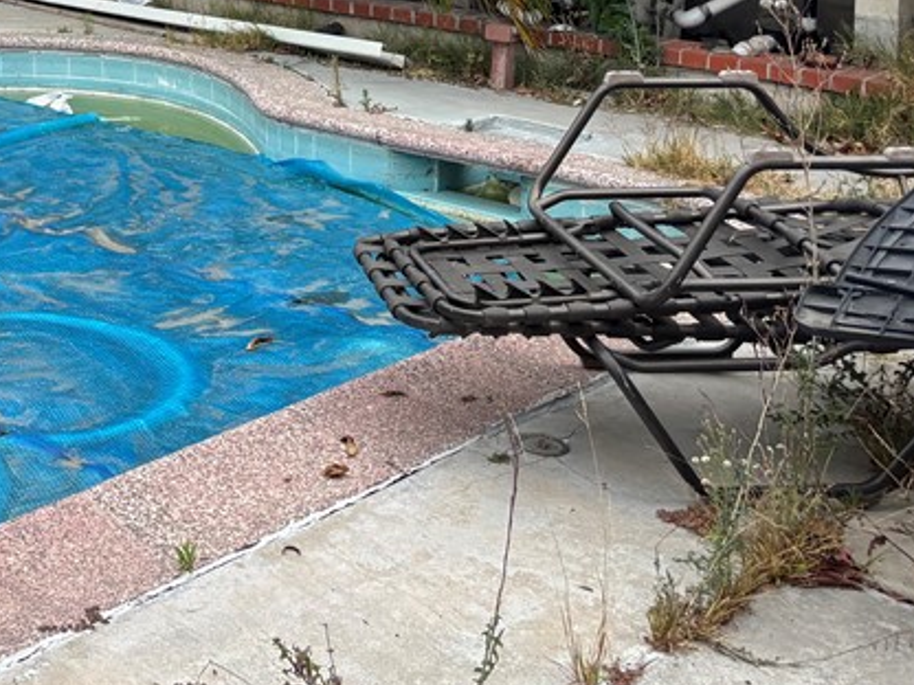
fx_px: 1690
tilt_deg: -3.1
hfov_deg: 27.4
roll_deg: -1.8
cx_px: -116
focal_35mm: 64
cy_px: -127
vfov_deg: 21.4
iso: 50
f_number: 1.6
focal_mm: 5.96
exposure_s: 1/1126
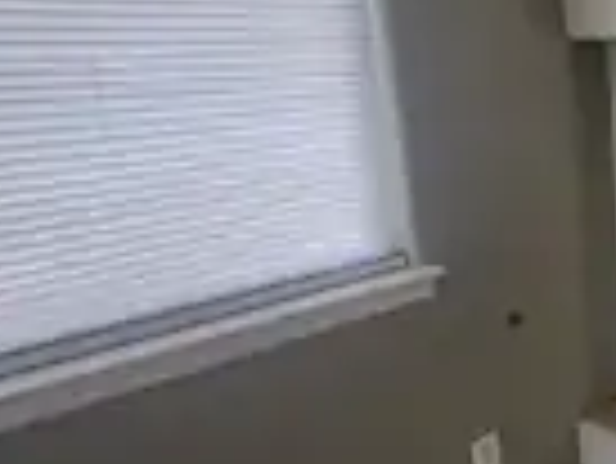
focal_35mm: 38
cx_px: 809
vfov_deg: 37.5
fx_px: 677
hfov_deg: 34.2
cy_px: 167
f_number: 2.2
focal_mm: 1.74
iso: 32
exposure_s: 1/60
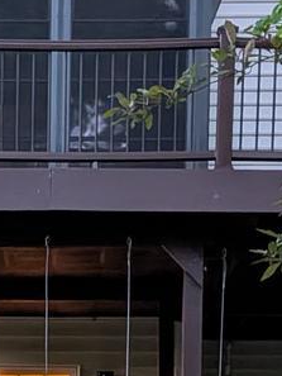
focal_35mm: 124
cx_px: 44
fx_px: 1346
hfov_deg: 11.9
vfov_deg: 14.5
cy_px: 611
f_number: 1.7
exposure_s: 1/48
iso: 74
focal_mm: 4.53
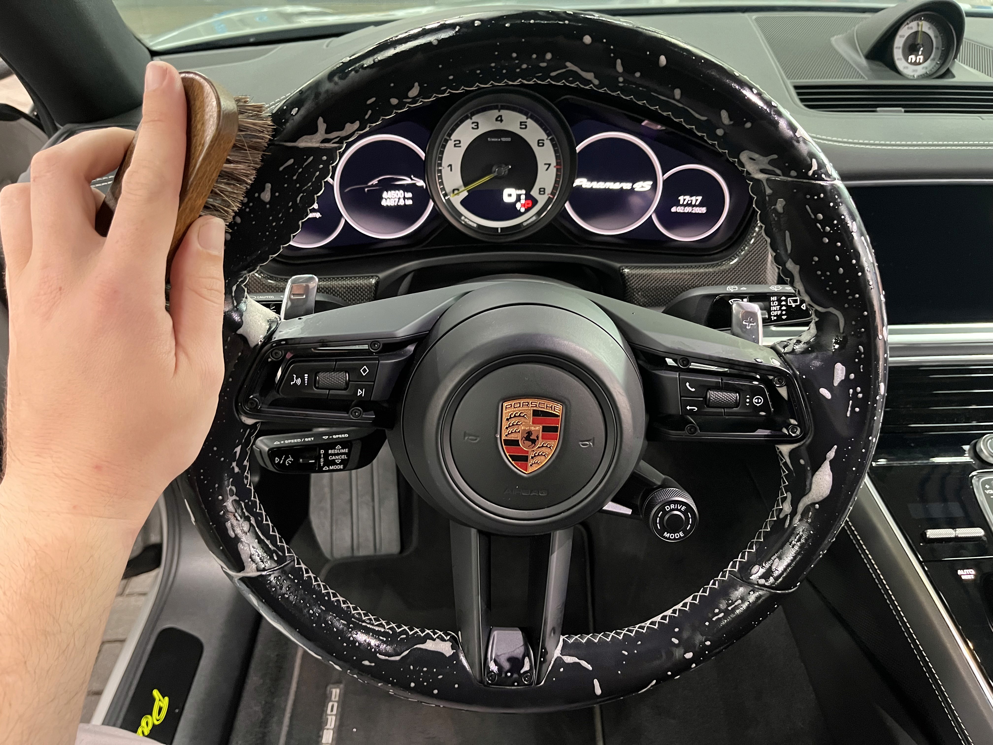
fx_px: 746
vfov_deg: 53.1
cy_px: 372
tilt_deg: -32.7
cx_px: 496
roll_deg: -0.6
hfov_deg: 67.3
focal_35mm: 26
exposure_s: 1/33
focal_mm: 5.1
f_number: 1.6
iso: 500
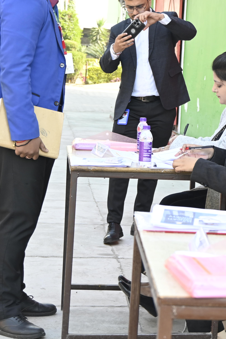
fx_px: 942
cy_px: 160
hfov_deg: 13.3
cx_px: 274
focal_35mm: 100
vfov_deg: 20.4
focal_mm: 36
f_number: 4.2
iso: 360
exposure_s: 1/250
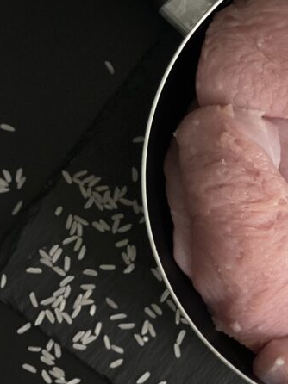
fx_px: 1632
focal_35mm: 147
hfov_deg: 10.0
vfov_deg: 13.4
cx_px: 287
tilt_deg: -87.4
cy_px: 173
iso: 100
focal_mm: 7.5
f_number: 2.2
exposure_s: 1/121
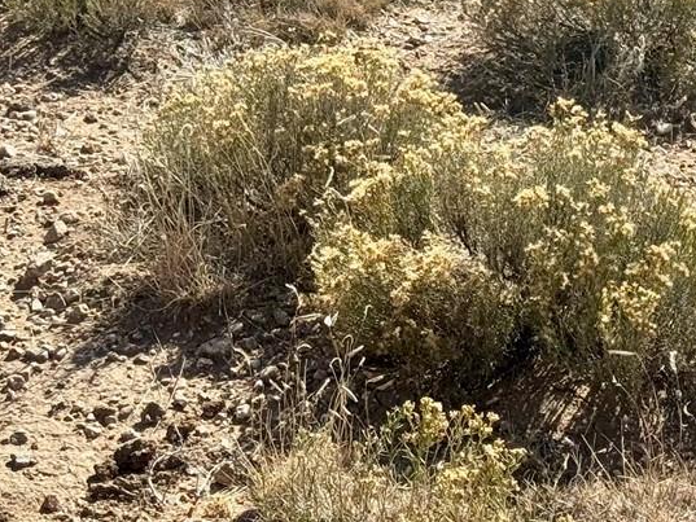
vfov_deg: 10.2
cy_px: -149
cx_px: 741
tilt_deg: -17.1
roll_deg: -3.3
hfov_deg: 13.6
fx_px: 2876
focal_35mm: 143
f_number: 1.78
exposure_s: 1/4310
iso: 64
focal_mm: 6.76
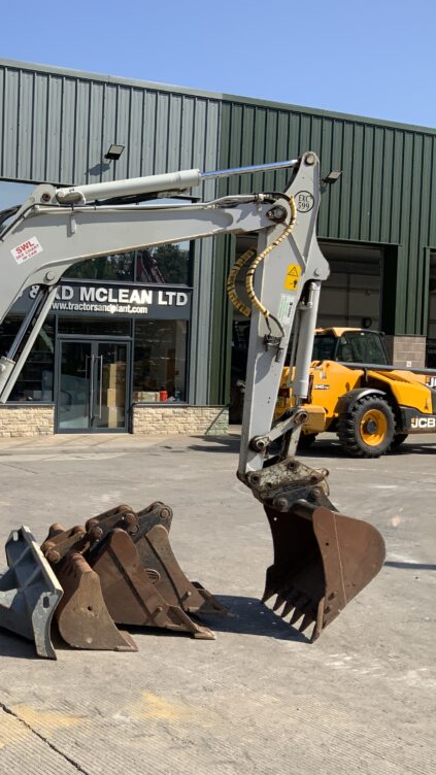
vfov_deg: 47.4
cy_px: 391
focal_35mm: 43
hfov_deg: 26.2
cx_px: -8
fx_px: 884
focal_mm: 3
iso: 16
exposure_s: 1/1675
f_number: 1.8
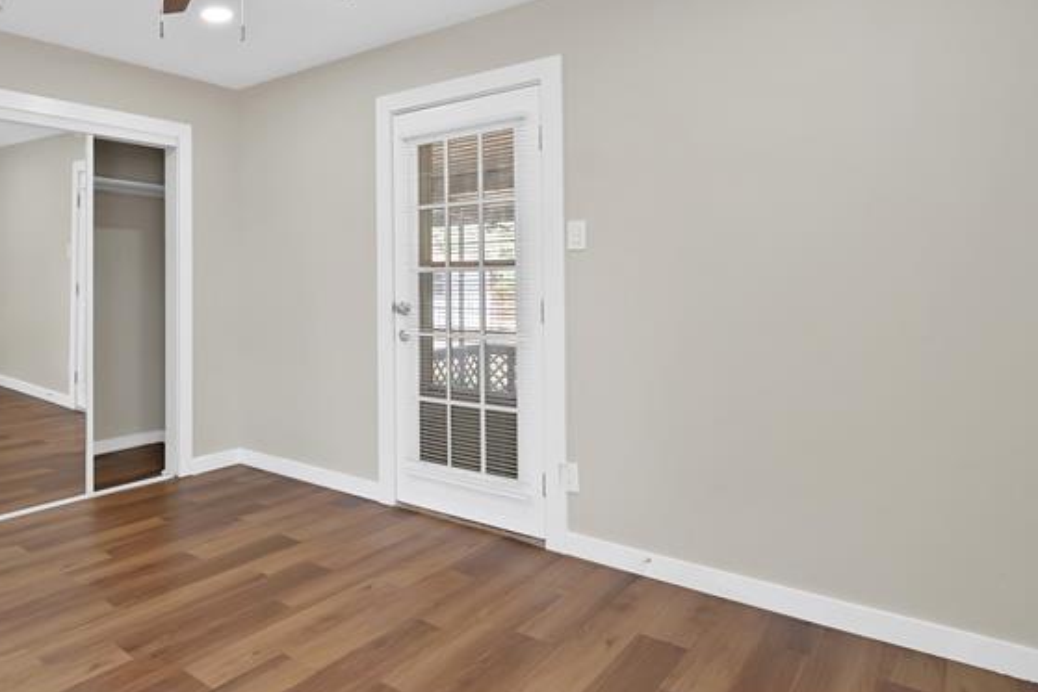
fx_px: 634
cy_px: 273
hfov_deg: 74.5
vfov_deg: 56.8
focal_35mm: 22
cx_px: 297
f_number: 9
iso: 640
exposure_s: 1/2
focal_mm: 12
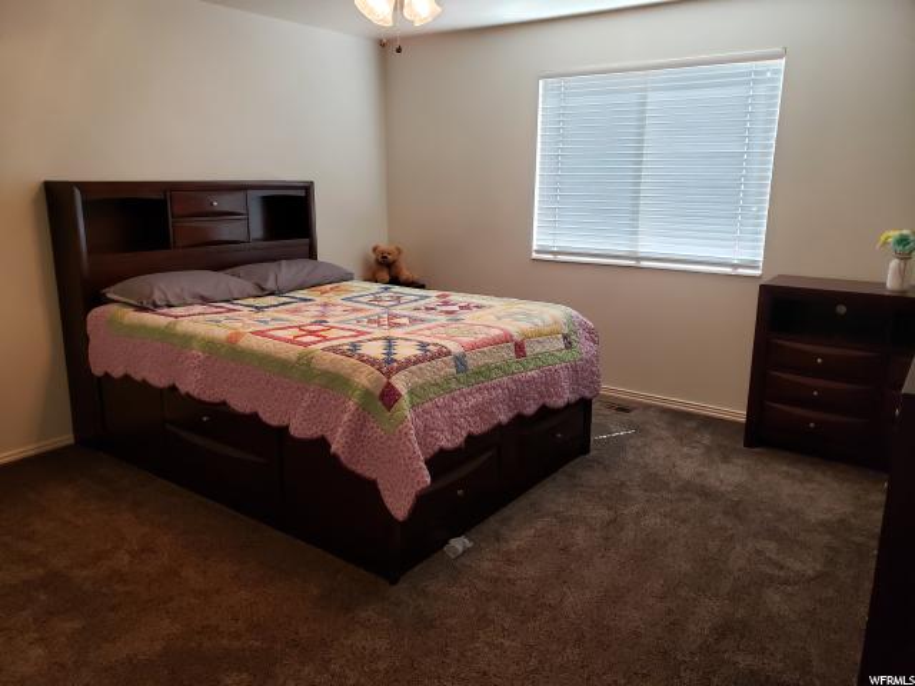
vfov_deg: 53.1
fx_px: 687
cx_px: 458
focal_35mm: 26
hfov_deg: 67.3
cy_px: 343
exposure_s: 1/60
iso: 320
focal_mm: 4.3
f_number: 2.4
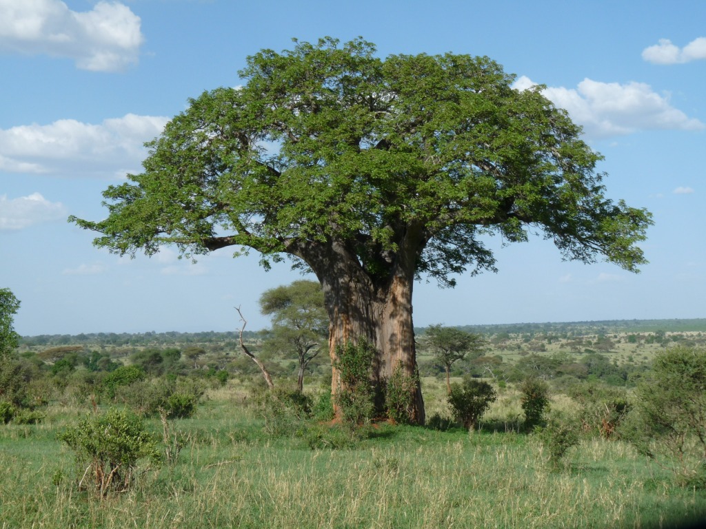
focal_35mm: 75
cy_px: 264
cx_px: 353
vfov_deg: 19.6
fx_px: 1530
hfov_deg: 26.0
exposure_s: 1/400
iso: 100
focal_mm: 13.3
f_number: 5.6
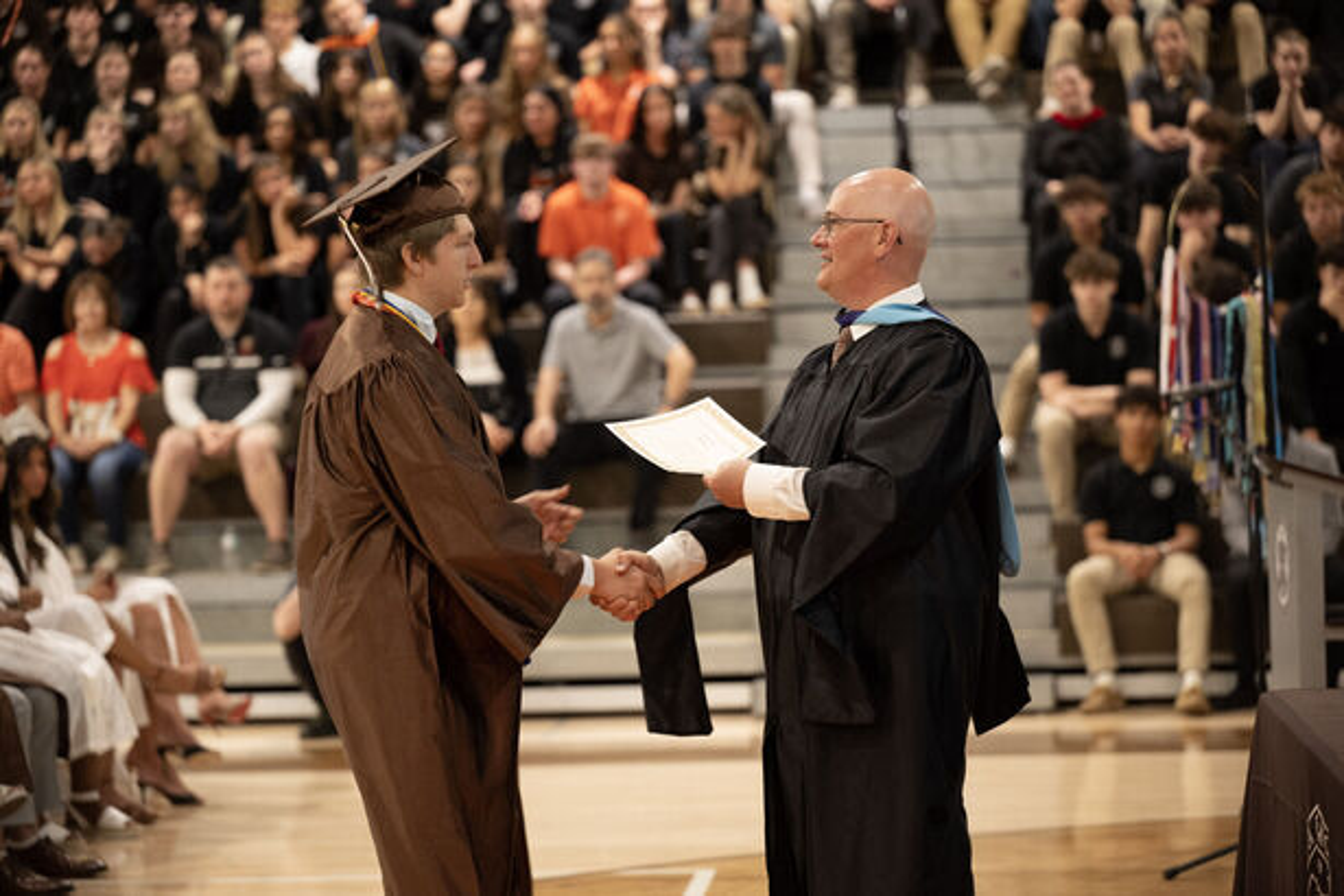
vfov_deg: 12.5
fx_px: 4106
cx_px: 672
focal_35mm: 110
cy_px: 448
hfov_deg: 18.6
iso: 1600
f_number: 2.8
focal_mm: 110
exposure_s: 1/100
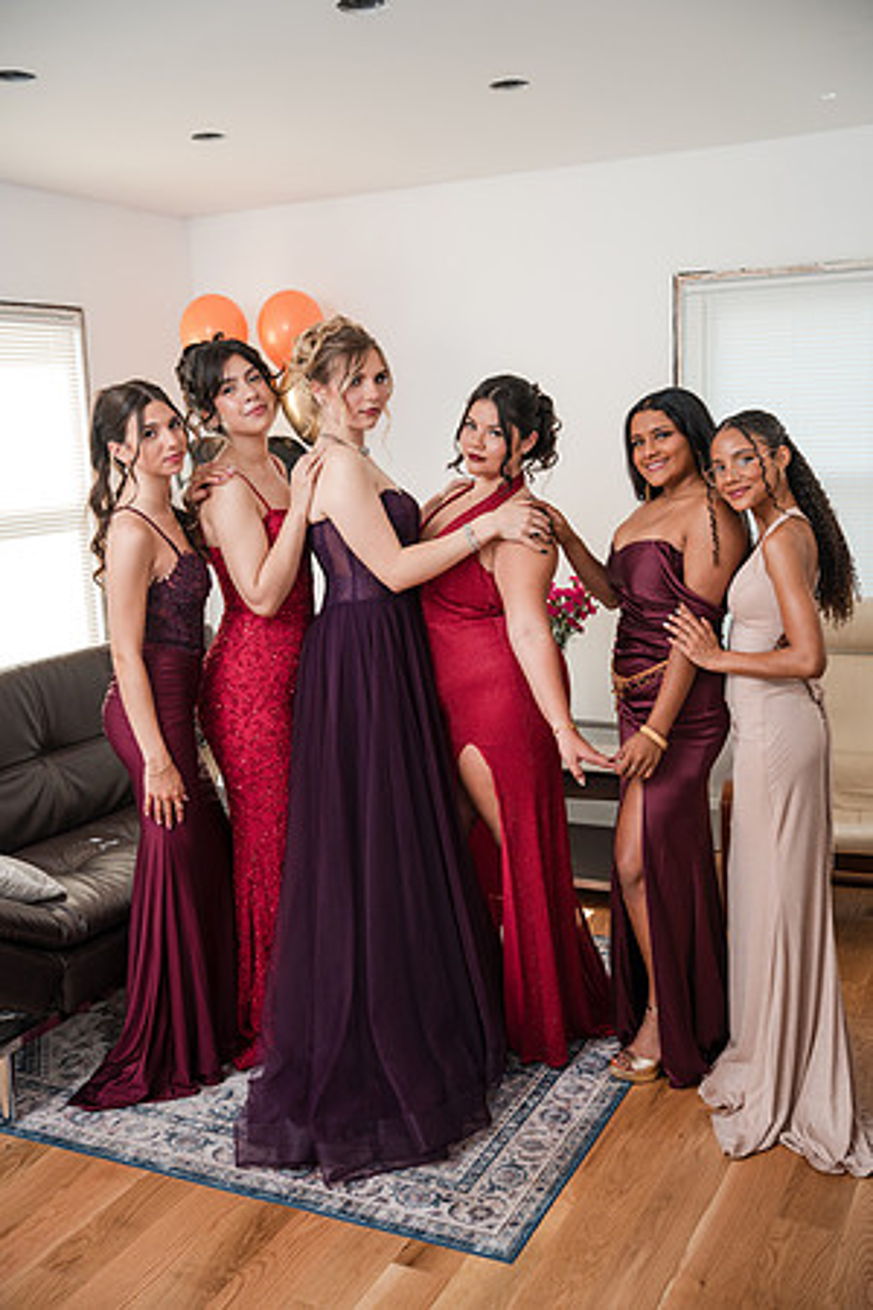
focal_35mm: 35
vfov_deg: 54.4
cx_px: 436
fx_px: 1273
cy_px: 655
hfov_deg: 37.9
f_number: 4
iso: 1600
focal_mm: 35
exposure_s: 1/250
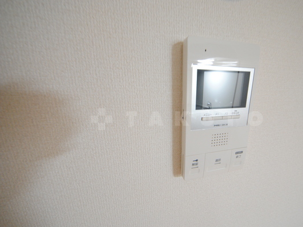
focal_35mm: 14
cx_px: 177
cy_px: 119
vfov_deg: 85.6
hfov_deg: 101.1
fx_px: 123
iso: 800
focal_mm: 8
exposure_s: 1/10
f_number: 4.5
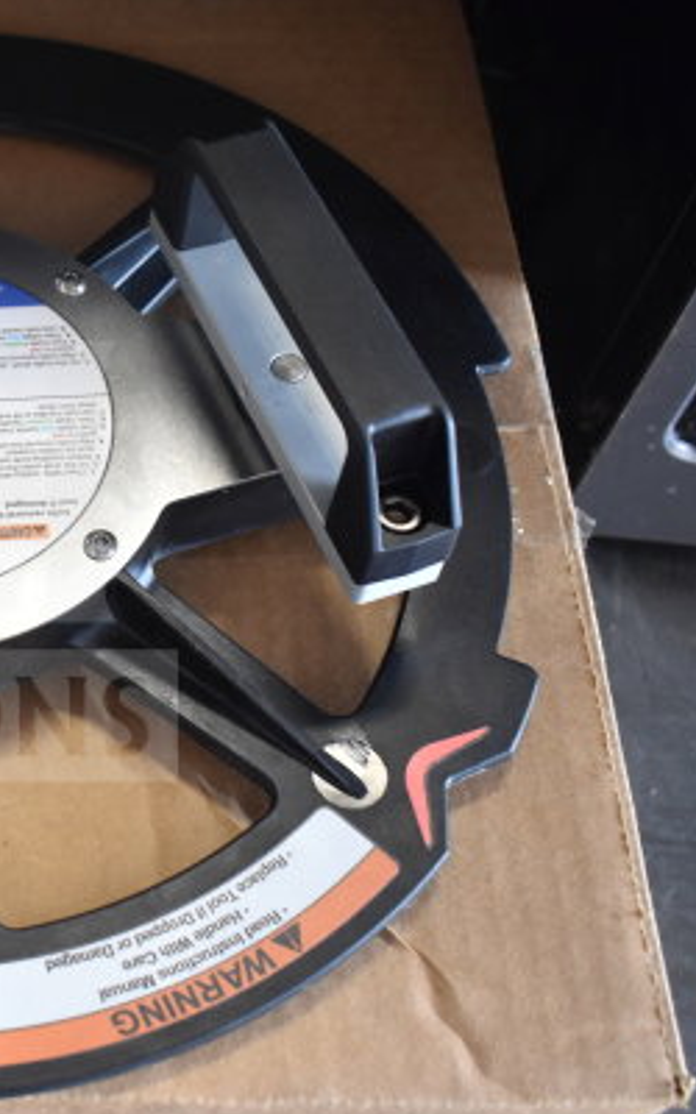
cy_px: 561
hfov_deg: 21.5
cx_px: -136
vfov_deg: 36.3
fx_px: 1700
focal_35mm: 56
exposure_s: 1/40
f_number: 4
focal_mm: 24
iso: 1250
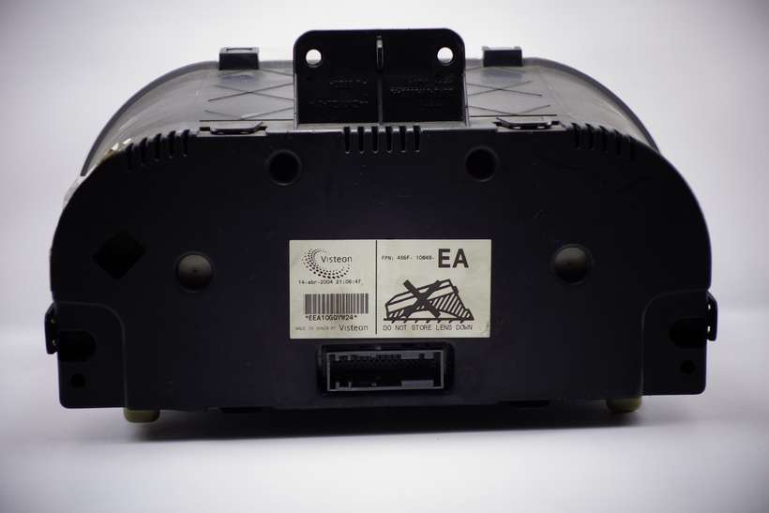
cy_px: 256
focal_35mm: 72
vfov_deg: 18.9
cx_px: 384
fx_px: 1538
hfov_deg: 28.1
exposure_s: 1/80
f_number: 4
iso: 320
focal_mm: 26.57
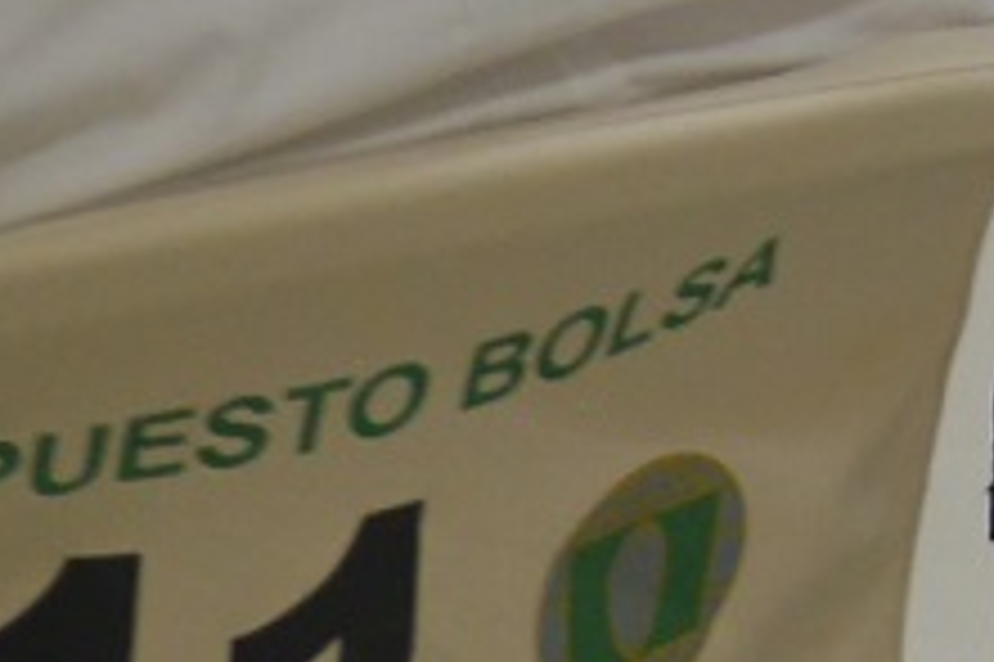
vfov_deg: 3.2
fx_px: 11615
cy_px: -921
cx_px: 2690
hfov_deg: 4.7
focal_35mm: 421
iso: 2500
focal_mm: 62
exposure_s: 1/200
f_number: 3.5
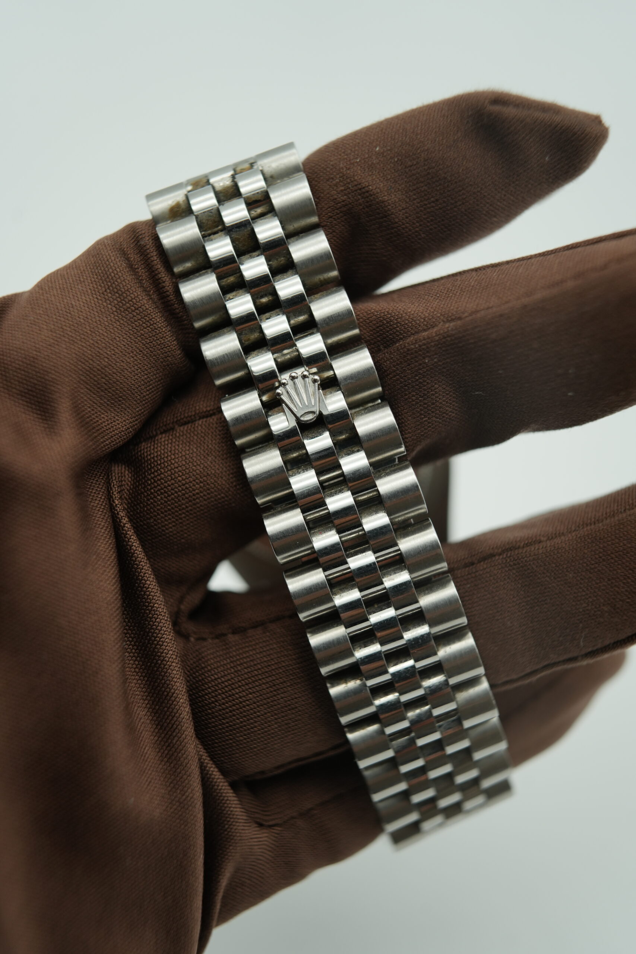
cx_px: 318
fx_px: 927
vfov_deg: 54.4
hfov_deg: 37.9
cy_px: 477
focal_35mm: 35
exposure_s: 1/250
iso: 400
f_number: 5
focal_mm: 35
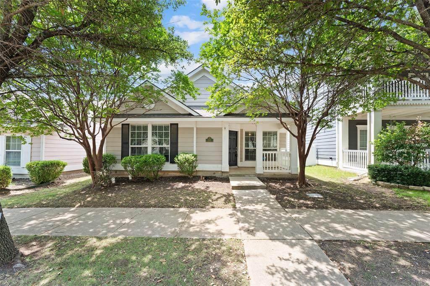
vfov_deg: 81.2
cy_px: 143
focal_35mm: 14
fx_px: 167
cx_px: 215
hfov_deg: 104.3
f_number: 10
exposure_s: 1/30
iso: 320
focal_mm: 14
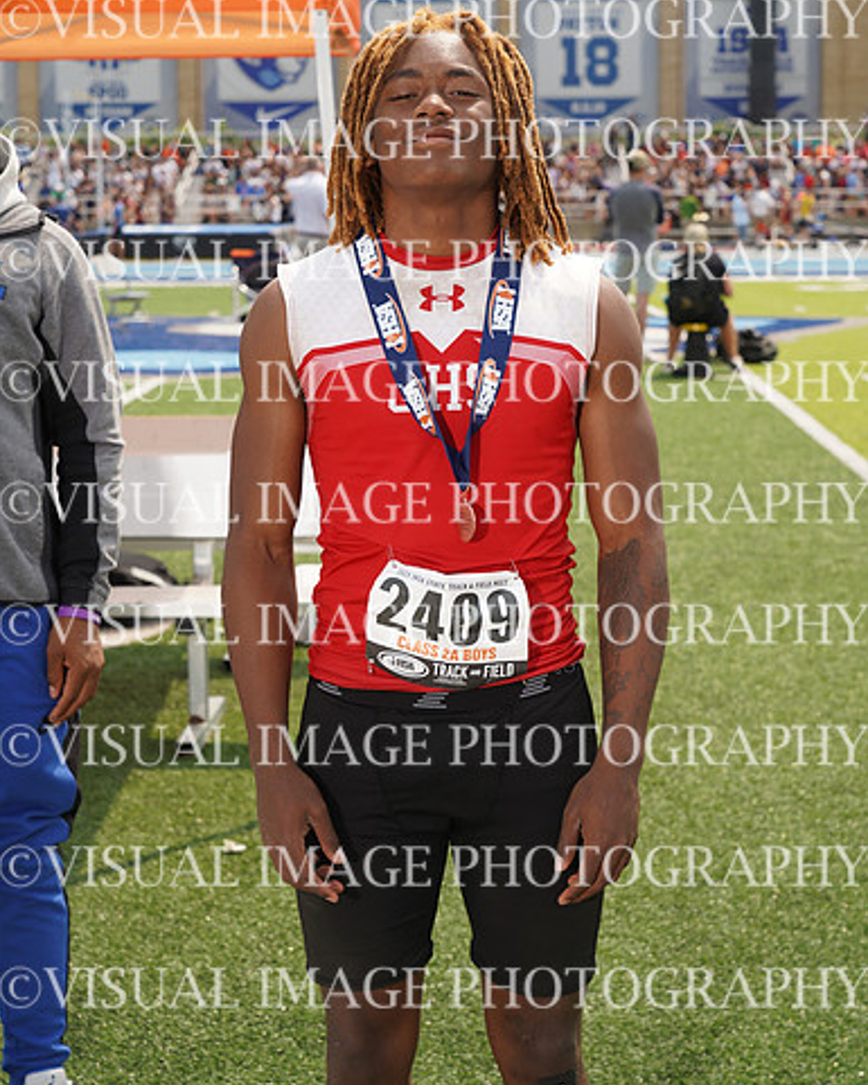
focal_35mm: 77
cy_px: 442
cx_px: 434
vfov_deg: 24.7
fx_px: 2472
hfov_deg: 19.9
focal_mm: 68
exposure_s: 1/200
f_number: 8
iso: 100
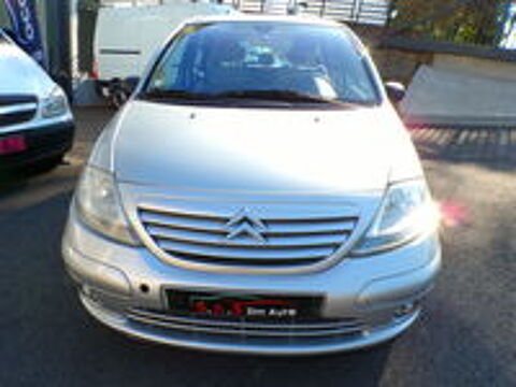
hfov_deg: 71.6
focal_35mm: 24
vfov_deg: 56.8
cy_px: 194
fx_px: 358
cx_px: 258
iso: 100
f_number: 7.7
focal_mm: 4.3
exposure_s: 1/60
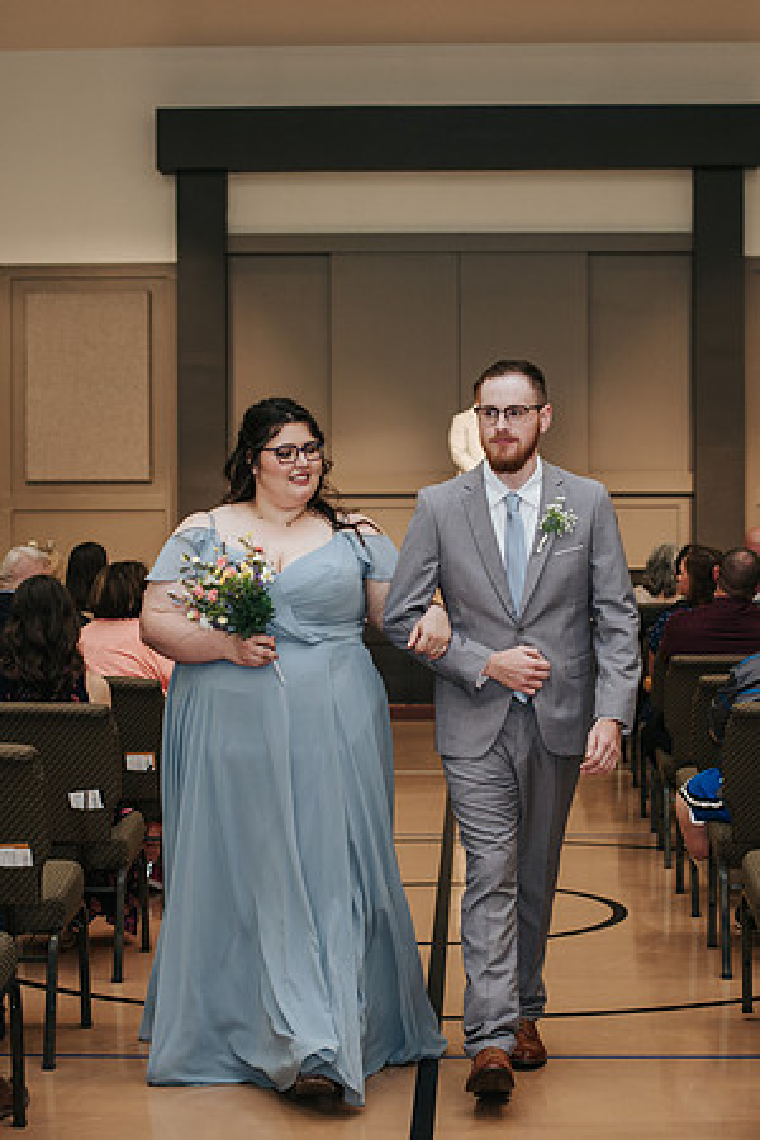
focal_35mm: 76
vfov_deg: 26.8
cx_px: 380
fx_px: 2395
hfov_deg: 18.0
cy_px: 570
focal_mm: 50
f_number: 3.2
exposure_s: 1/200
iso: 1000
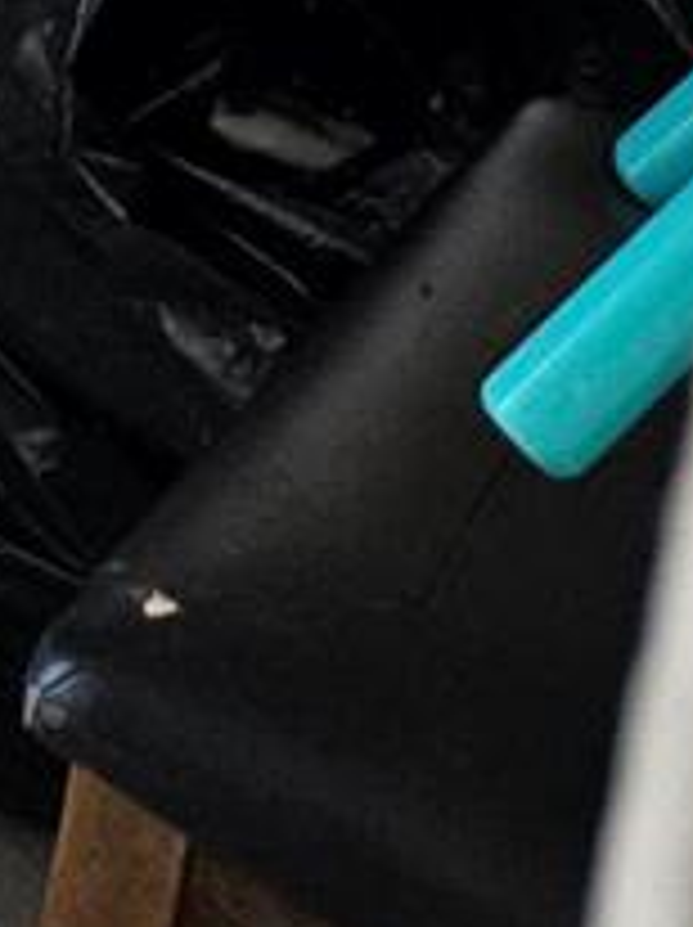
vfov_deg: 11.4
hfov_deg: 9.2
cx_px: -1246
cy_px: -1498
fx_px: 3584
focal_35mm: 134
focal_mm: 5.4
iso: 200
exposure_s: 1/120
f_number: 1.8
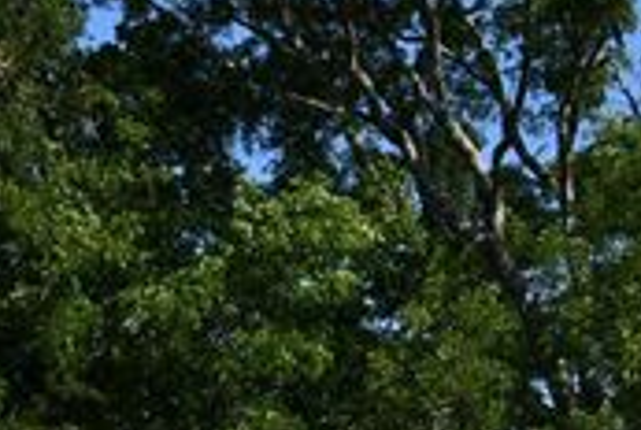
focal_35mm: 163
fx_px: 2907
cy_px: 767
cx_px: -537
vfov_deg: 8.2
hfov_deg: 11.6
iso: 100
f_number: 9
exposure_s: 1/320
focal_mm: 22
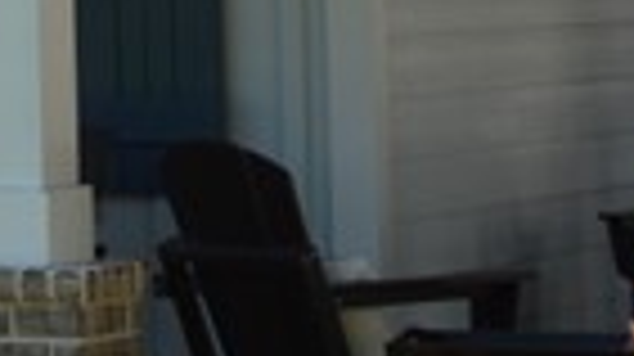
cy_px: -707
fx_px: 4871
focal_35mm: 290
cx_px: -735
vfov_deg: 4.0
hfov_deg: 7.1
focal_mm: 24
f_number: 7.1
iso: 100
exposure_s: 1/200
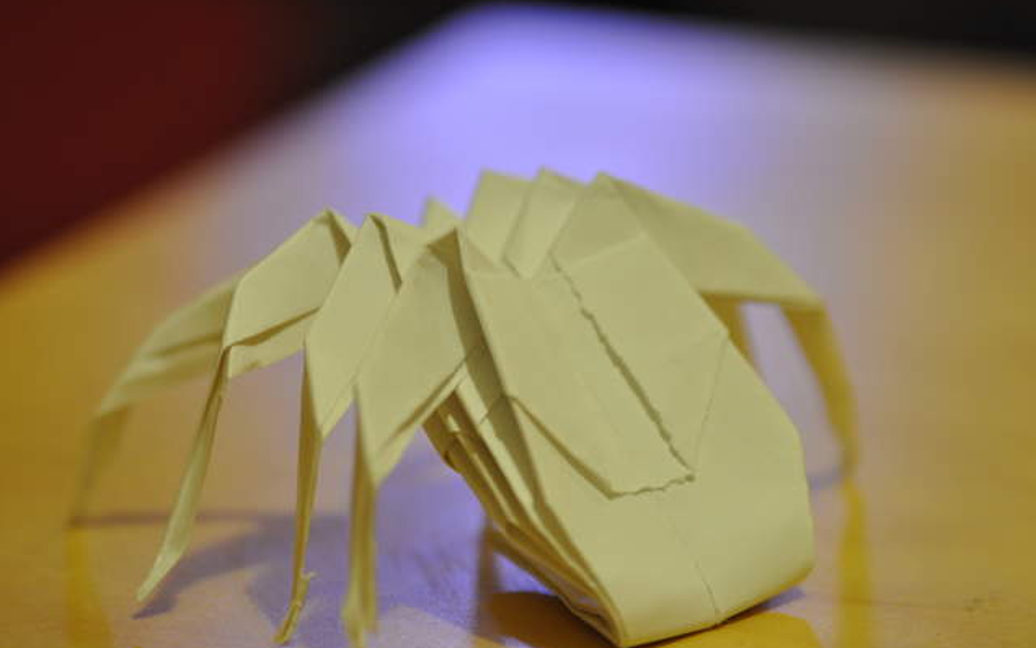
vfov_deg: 8.1
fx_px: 4561
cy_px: 340
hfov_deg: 13.0
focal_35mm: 162
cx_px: 519
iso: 640
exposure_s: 1/13
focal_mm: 105
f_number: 4.5
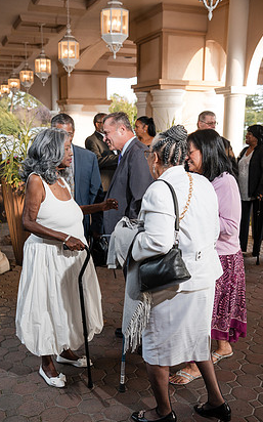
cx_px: 130
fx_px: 448
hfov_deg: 32.7
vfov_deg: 50.4
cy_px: 226
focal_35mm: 39
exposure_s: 1/250
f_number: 4
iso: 640
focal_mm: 35
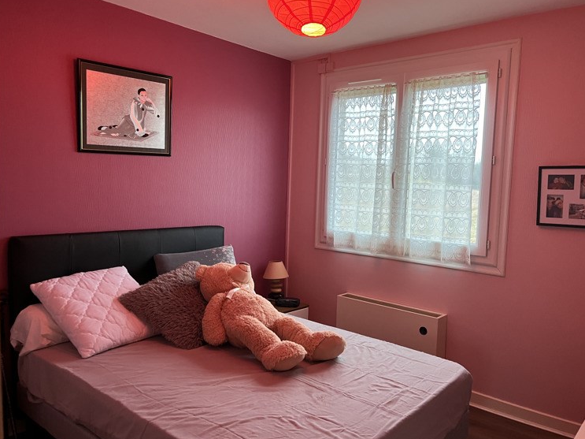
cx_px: 297
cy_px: 214
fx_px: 473
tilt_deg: -5.3
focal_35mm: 28
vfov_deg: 49.7
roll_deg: -1.2
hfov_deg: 63.4
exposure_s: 1/50
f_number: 1.6
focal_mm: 5.1
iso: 125
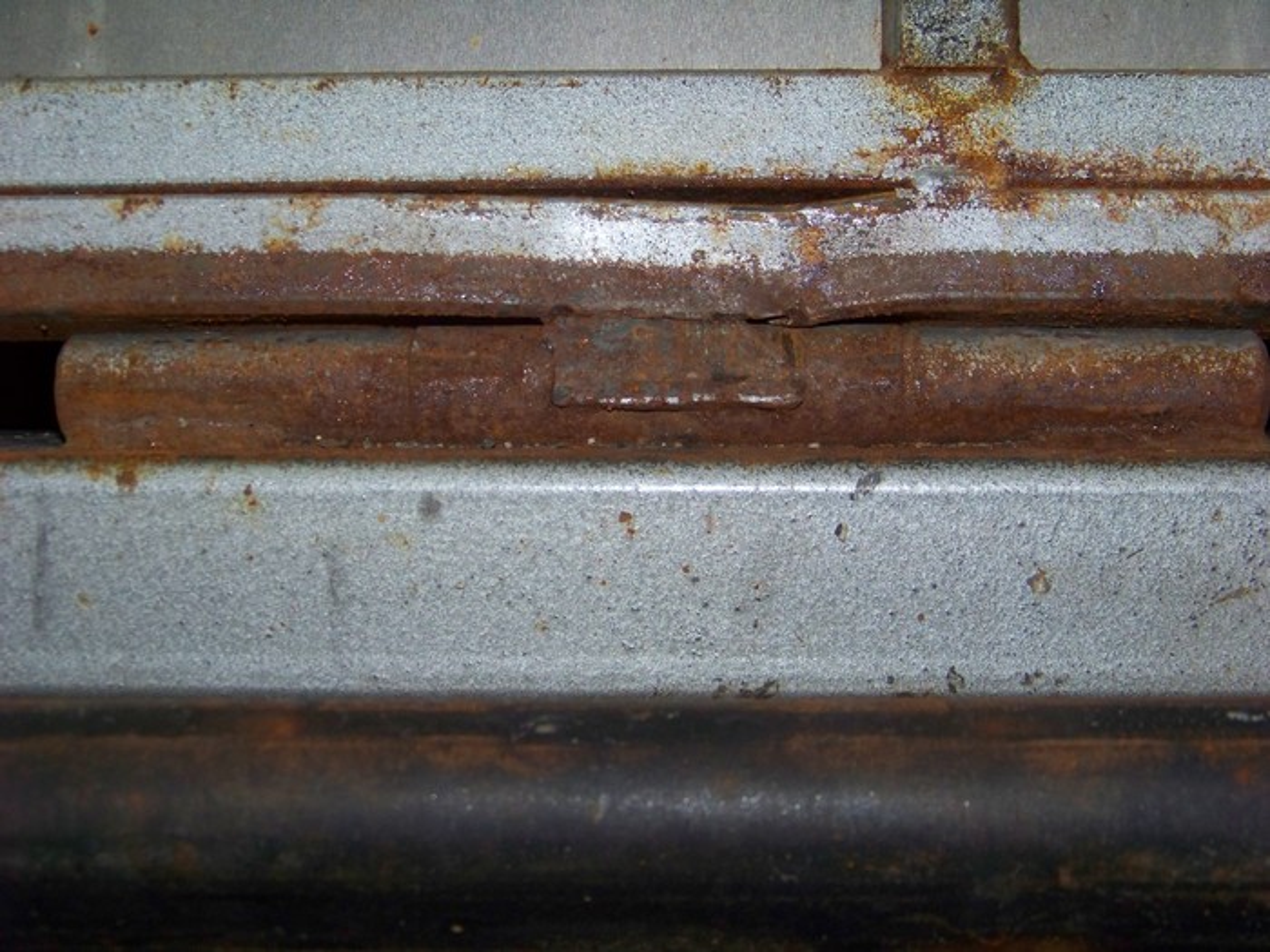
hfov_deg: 34.9
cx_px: 635
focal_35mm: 55
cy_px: 476
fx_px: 2018
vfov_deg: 26.6
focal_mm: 9.36
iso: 200
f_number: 3.2
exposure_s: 1/30
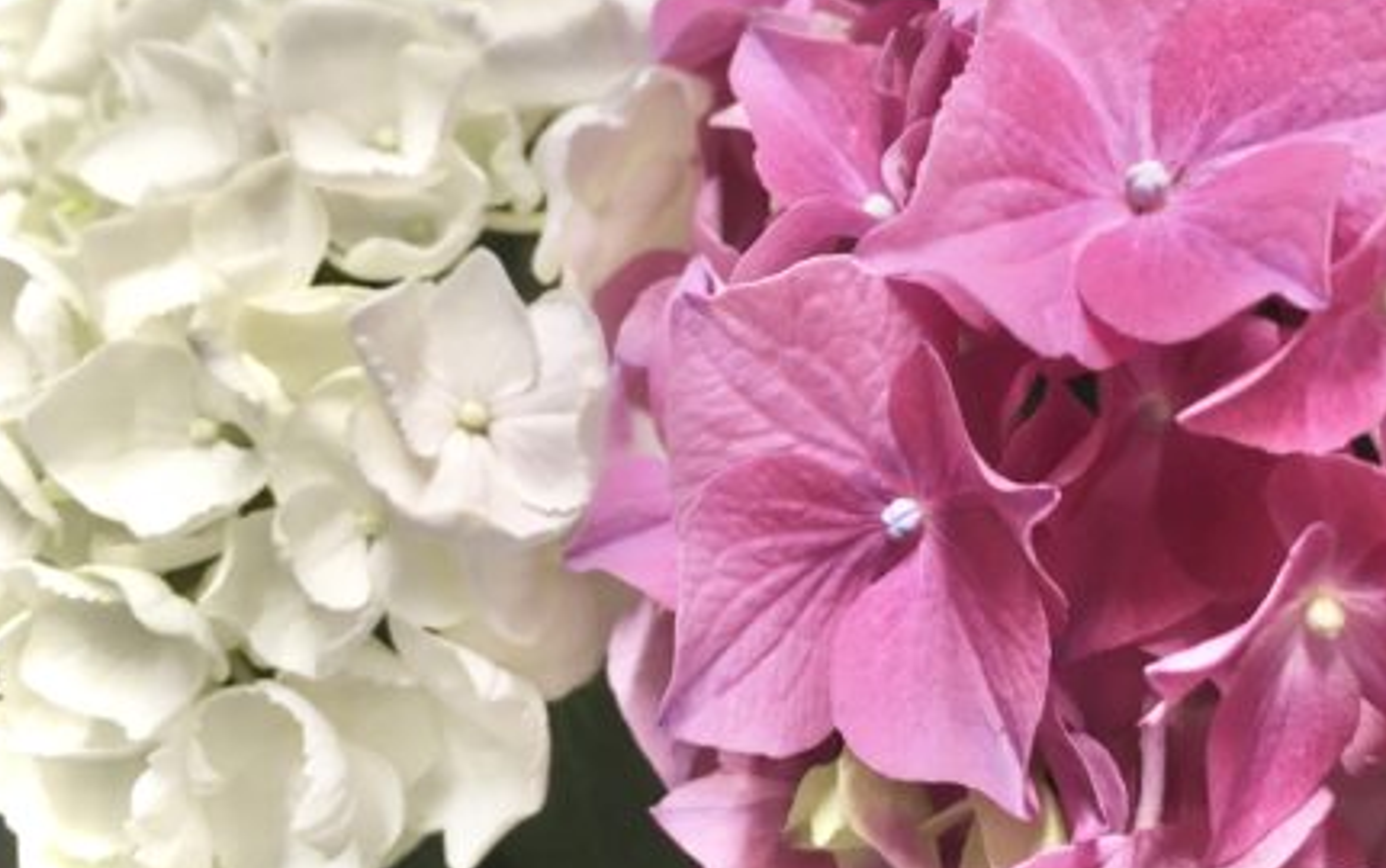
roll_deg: +38.6
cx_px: 812
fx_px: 1436
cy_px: 341
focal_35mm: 38
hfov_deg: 51.3
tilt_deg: -26.7
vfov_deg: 33.5
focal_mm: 4.15
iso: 80
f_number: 2.2
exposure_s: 1/30
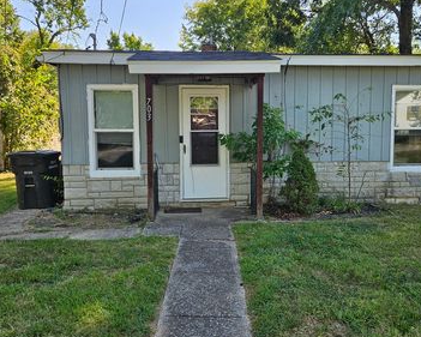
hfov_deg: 55.5
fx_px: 399
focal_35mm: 32
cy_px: 155
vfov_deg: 45.8
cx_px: 239
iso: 25
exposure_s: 1/575
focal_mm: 5.4
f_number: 1.8
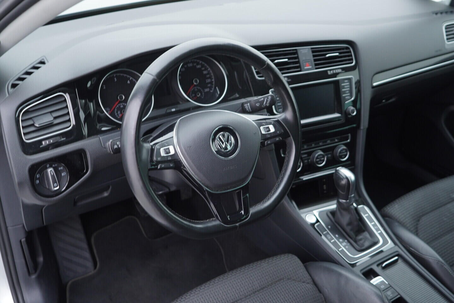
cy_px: 152
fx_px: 454
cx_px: 227
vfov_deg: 36.9
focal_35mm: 36
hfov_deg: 53.1
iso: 160
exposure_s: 1/40
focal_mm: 24
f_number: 2.8
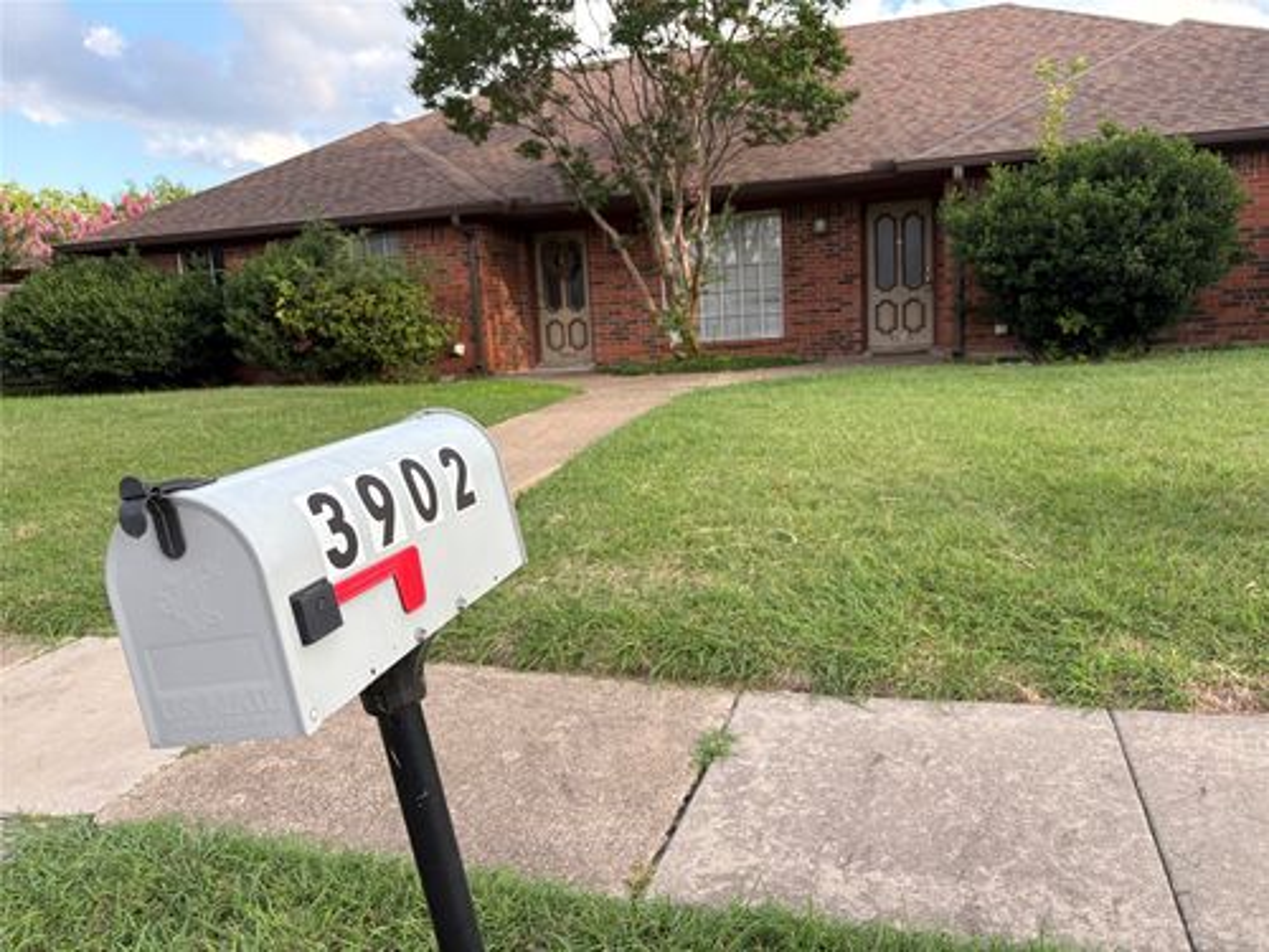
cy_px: 476
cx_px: 634
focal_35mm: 26
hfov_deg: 67.3
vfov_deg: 53.1
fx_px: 953
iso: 64
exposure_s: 1/629
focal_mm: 5.96
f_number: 1.6
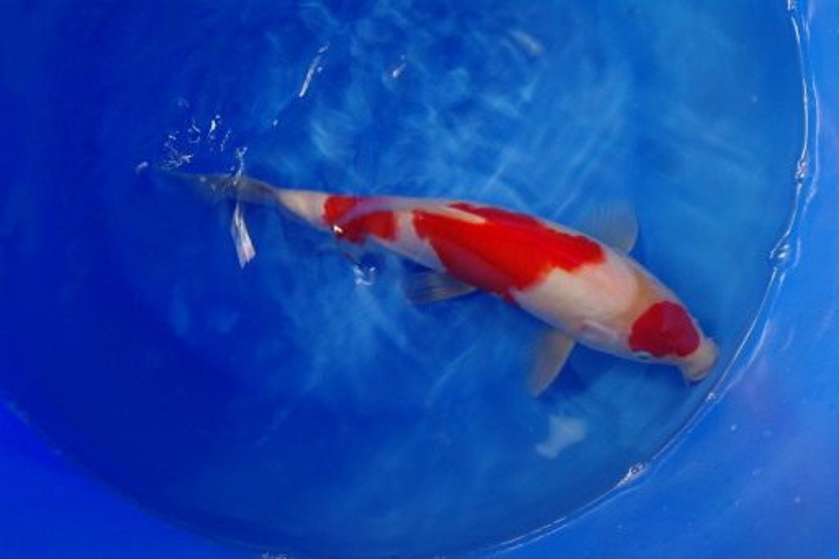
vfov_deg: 29.2
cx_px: 420
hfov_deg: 42.8
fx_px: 1072
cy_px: 280
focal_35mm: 46
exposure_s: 1/45
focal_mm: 30
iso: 240
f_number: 4.3
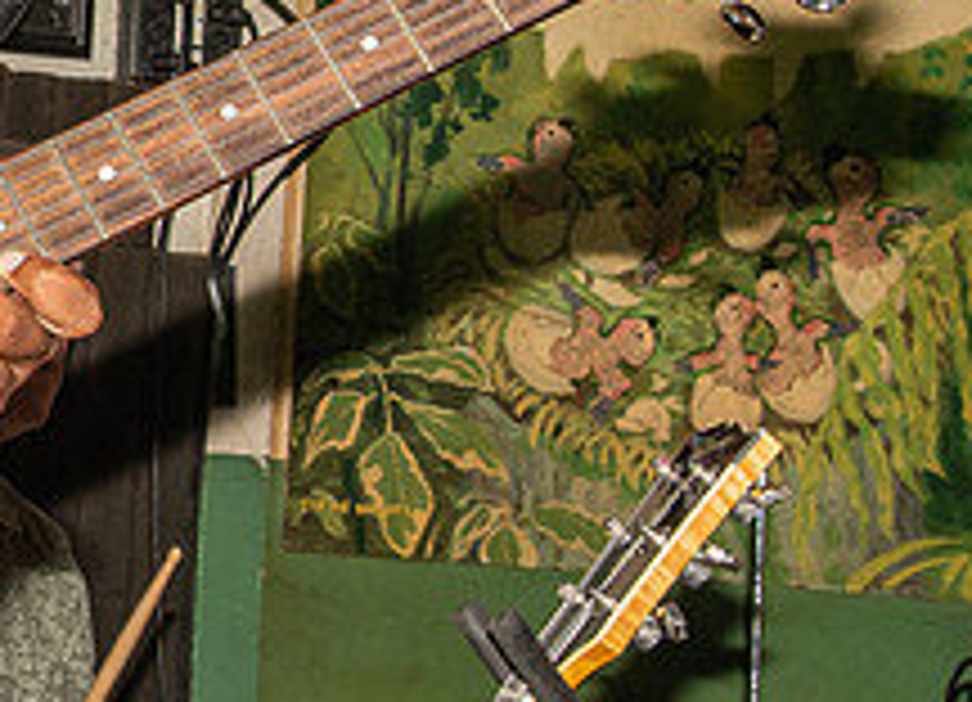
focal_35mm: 145
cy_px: -24
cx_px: -608
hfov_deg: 12.9
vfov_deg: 9.9
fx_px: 4018
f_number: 9
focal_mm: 32
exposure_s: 1/125
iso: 800
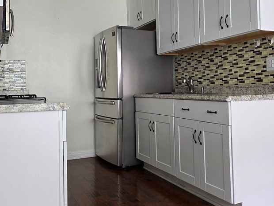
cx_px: 138
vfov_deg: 37.6
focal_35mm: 38
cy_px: 82
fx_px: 301
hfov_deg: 49.0
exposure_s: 1/180
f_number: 1.7
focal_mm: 6.3
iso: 200
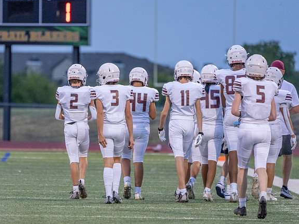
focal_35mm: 540
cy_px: 129
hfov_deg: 3.7
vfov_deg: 2.8
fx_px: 4664
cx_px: 101
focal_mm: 400
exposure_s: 1/640
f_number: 5.6
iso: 6400
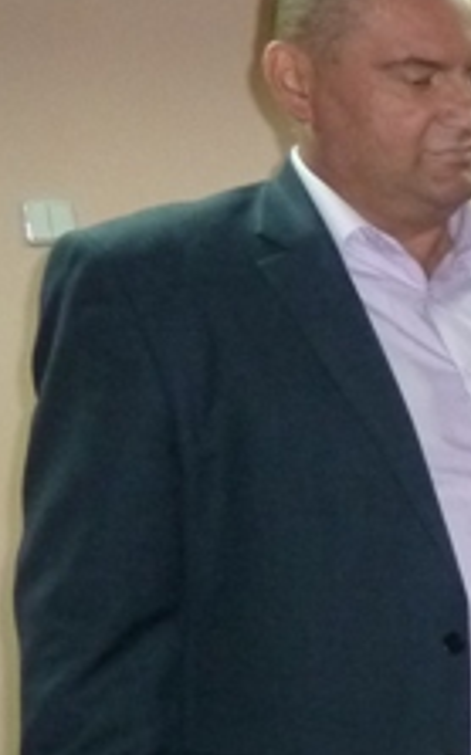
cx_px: 1050
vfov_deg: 26.9
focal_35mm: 76
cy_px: 532
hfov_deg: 13.6
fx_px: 1564
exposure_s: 1/30
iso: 400
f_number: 3.3
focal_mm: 4.1
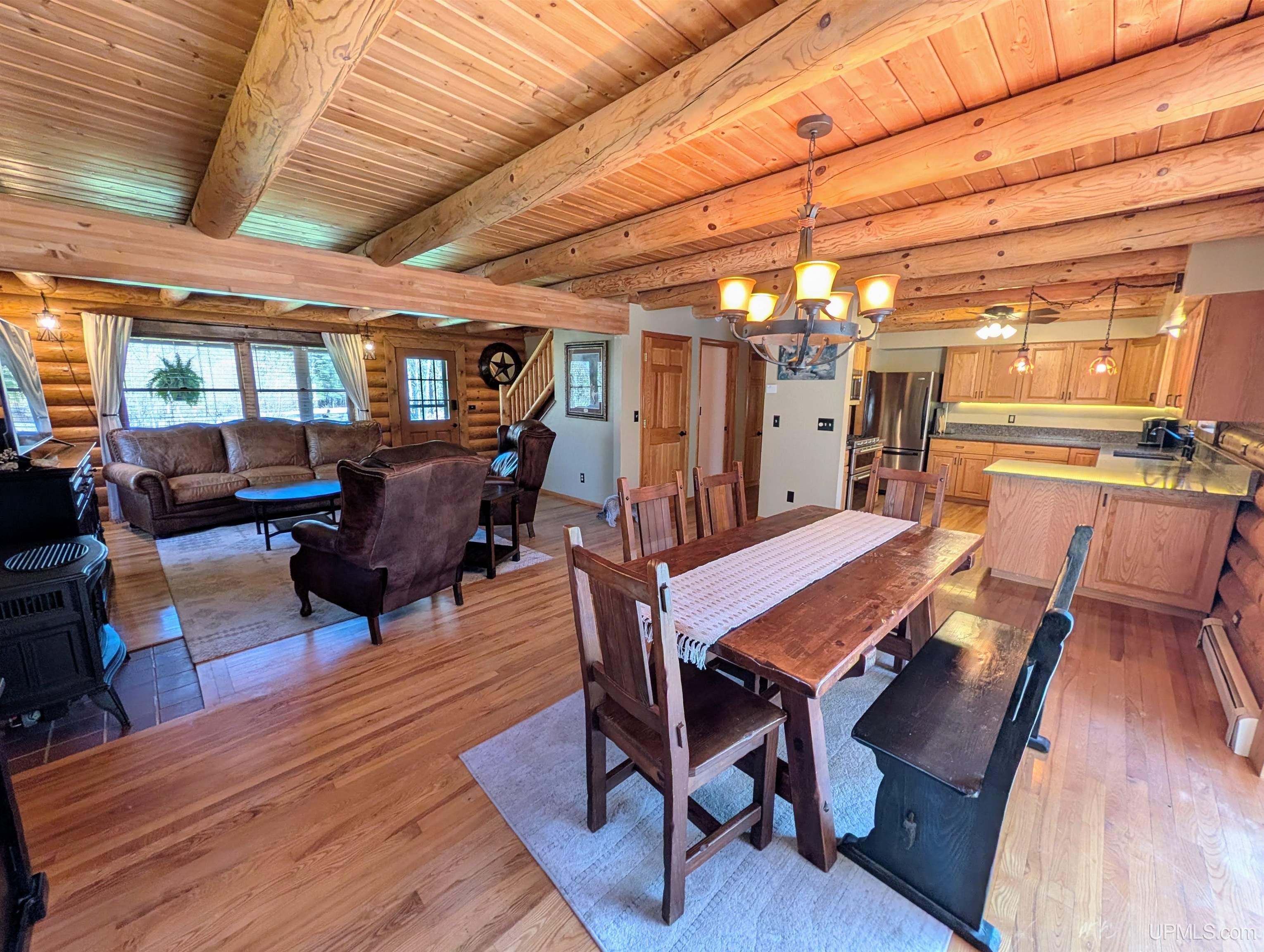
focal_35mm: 12
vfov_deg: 94.6
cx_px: 632
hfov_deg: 110.5
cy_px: 476
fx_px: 439
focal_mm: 2.02
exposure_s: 1/60
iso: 44
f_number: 1.7
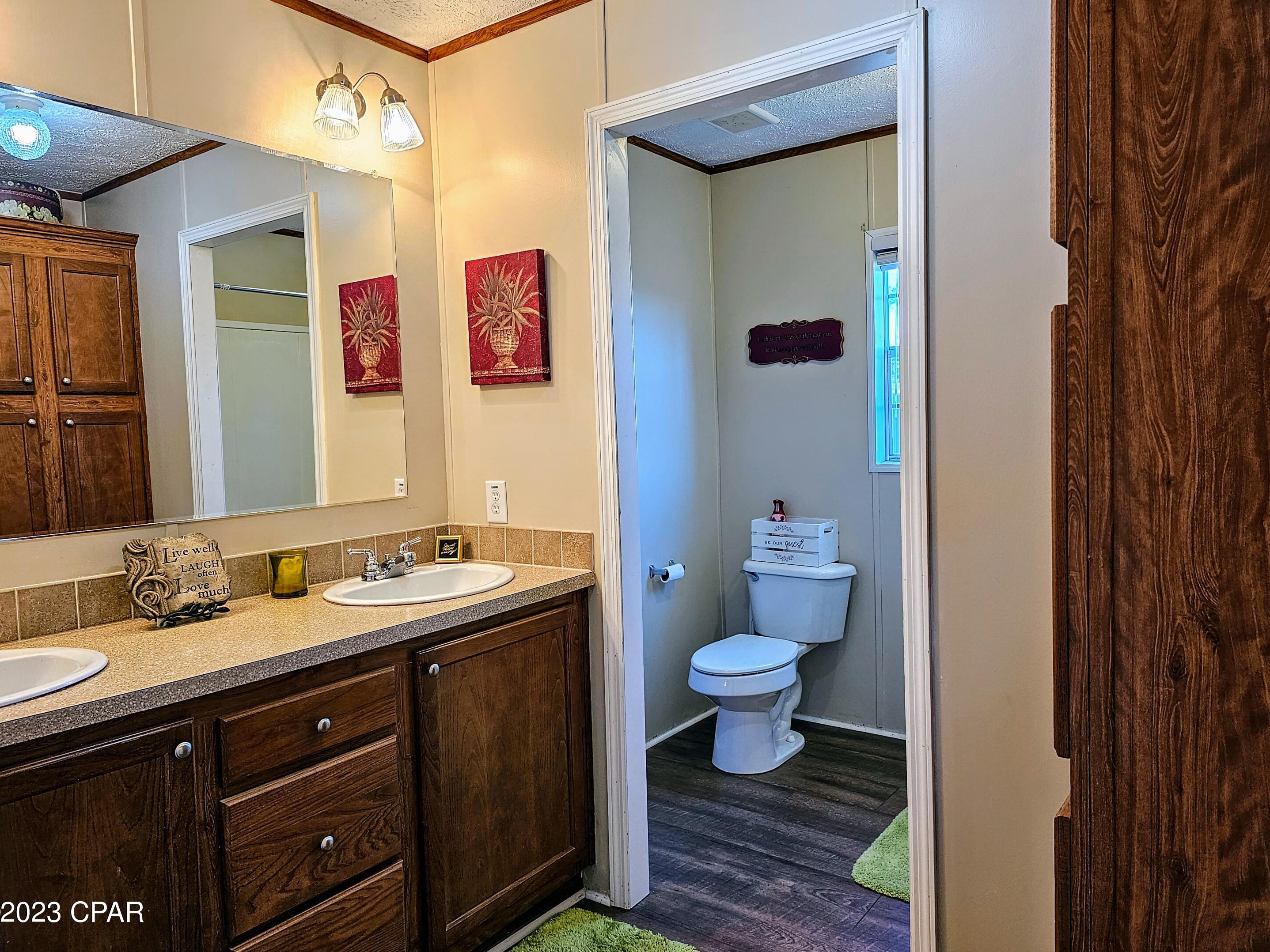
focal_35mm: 24
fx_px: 880
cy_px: 461
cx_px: 640
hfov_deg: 71.6
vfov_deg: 56.8
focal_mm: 6.3
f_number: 1.7
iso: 160
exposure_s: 1/120
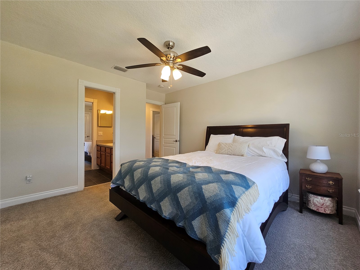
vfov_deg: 89.9
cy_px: 135
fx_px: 135
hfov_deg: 106.2
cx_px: 180
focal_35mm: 13
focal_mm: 2.2
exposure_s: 1/120
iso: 100
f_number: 2.2
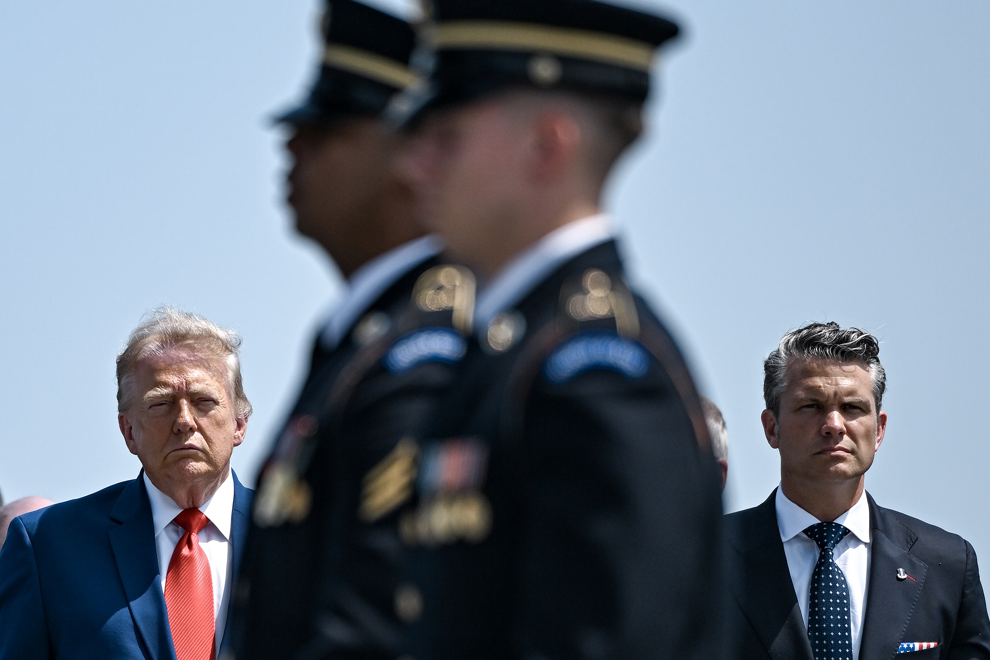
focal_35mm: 200
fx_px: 5500
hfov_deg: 10.3
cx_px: 495
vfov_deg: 6.9
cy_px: 330
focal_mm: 200
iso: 200
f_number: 2.8
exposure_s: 1/5000
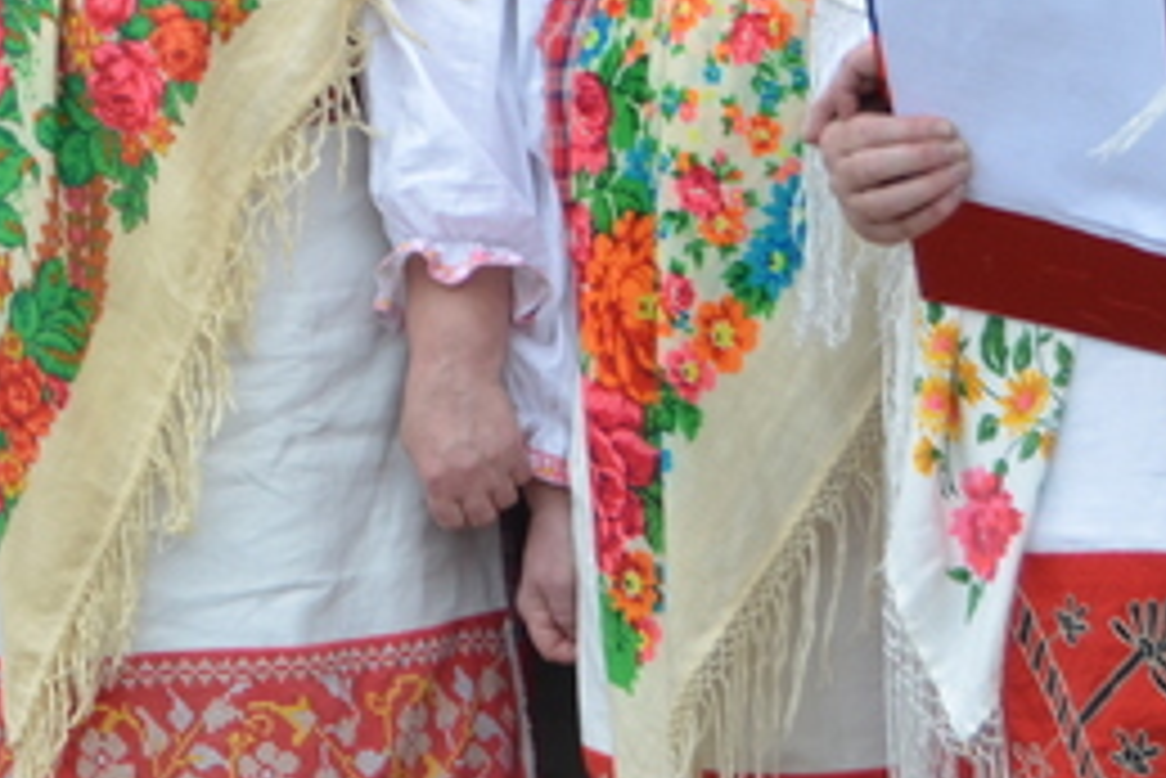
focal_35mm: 209
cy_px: -169
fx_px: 6758
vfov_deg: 6.6
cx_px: -572
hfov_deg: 9.6
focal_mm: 45
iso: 280
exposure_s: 1/125
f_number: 5.6
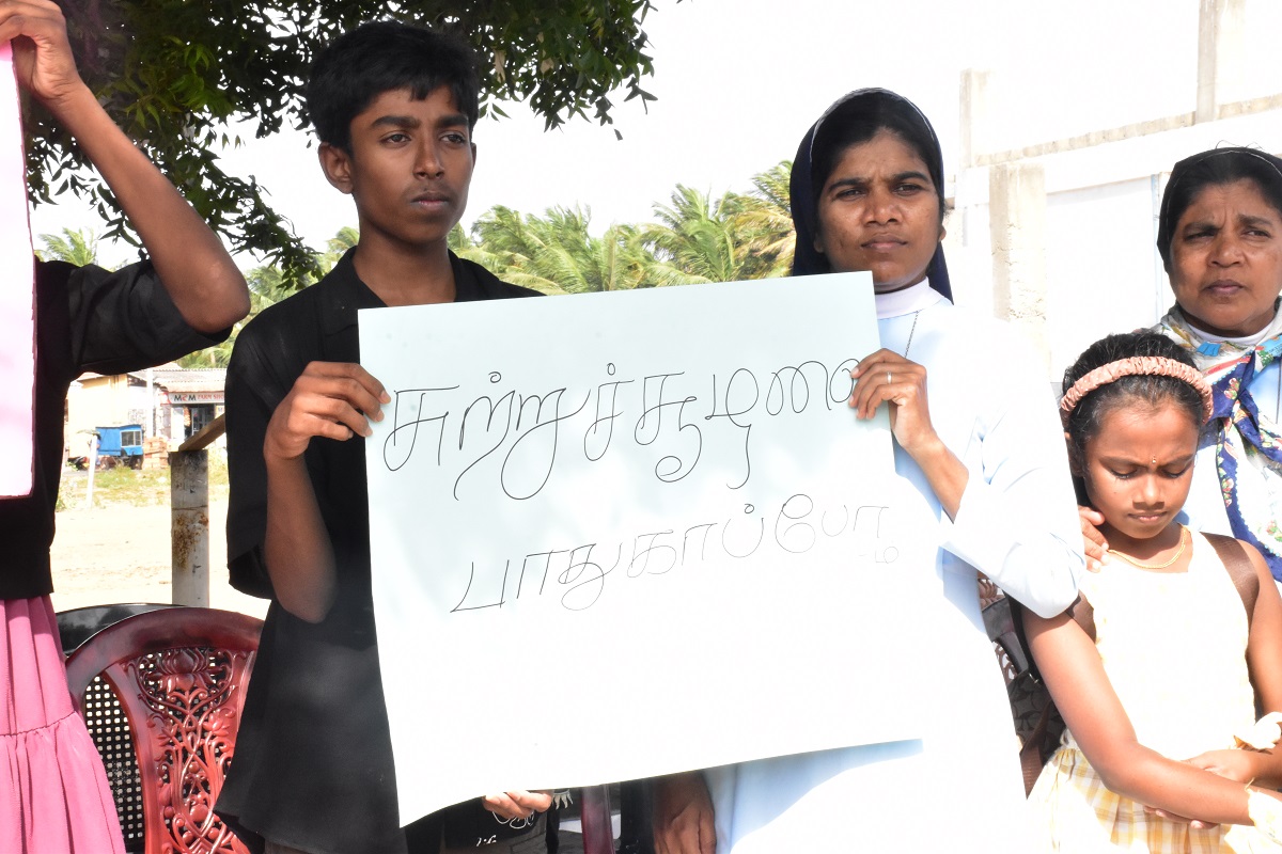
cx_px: 641
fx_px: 2671
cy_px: 427
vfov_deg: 18.2
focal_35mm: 75
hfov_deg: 27.0
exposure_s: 1/200
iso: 3200
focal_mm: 50
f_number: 32
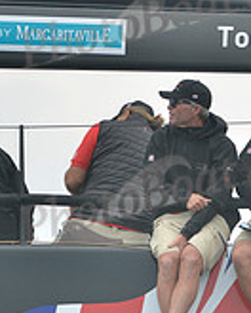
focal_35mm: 726
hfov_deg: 2.1
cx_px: 388
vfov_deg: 2.7
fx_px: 6741
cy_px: 267
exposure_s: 1/800
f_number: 4.5
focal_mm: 220
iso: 280
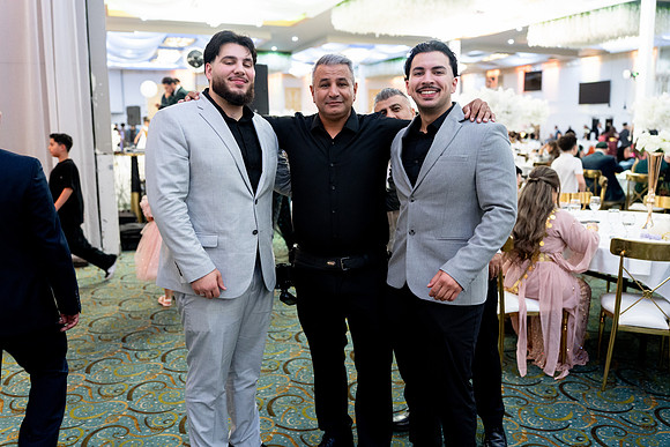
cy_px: 224
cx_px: 335
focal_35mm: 29
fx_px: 540
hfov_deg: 63.6
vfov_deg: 45.0
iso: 2500
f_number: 2
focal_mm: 29
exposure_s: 1/160
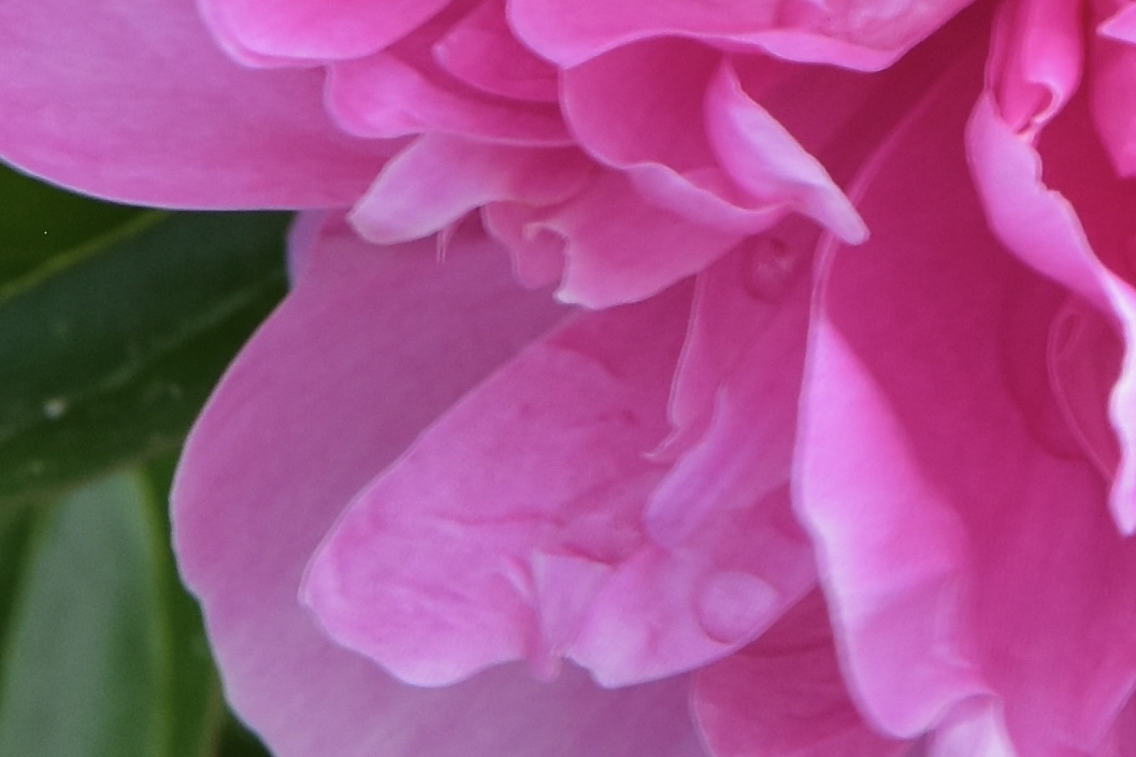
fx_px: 15583
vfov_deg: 2.8
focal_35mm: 494
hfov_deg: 4.2
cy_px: -340
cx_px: 1342
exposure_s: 1/125
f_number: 9
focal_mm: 58
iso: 400
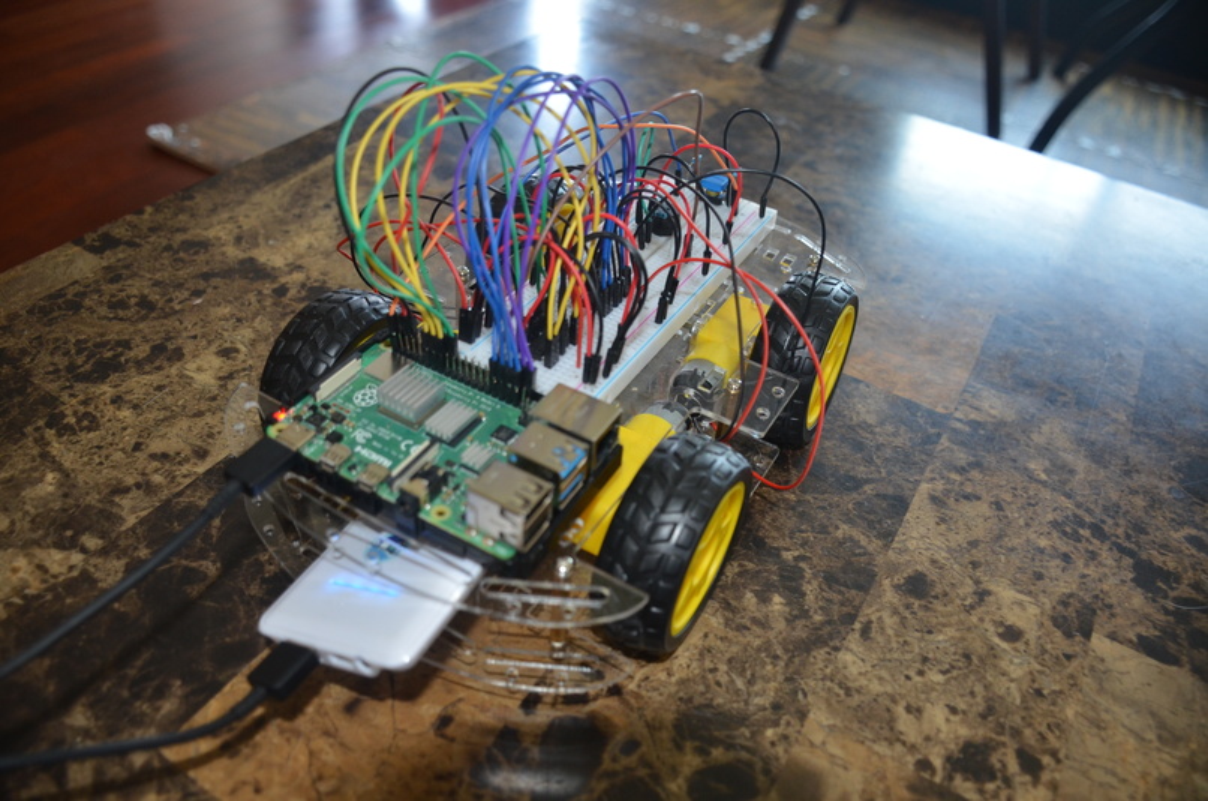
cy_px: 400
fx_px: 904
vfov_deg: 47.7
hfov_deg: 67.5
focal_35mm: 27
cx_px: 604
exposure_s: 1/60
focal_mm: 18
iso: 500
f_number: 3.5
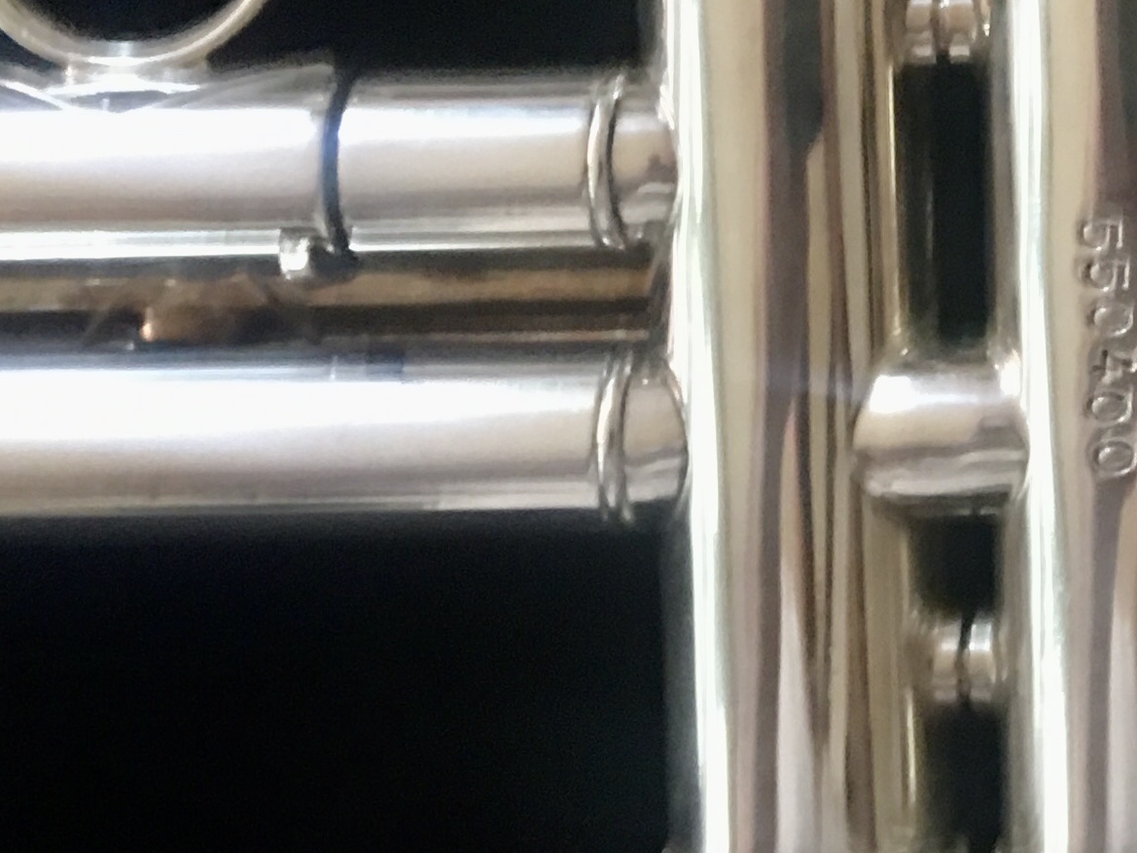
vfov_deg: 14.4
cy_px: -156
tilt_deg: -67.1
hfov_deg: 17.9
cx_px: 1619
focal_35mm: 100
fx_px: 3285
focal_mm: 4.15
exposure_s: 1/8
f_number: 2.2
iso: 100
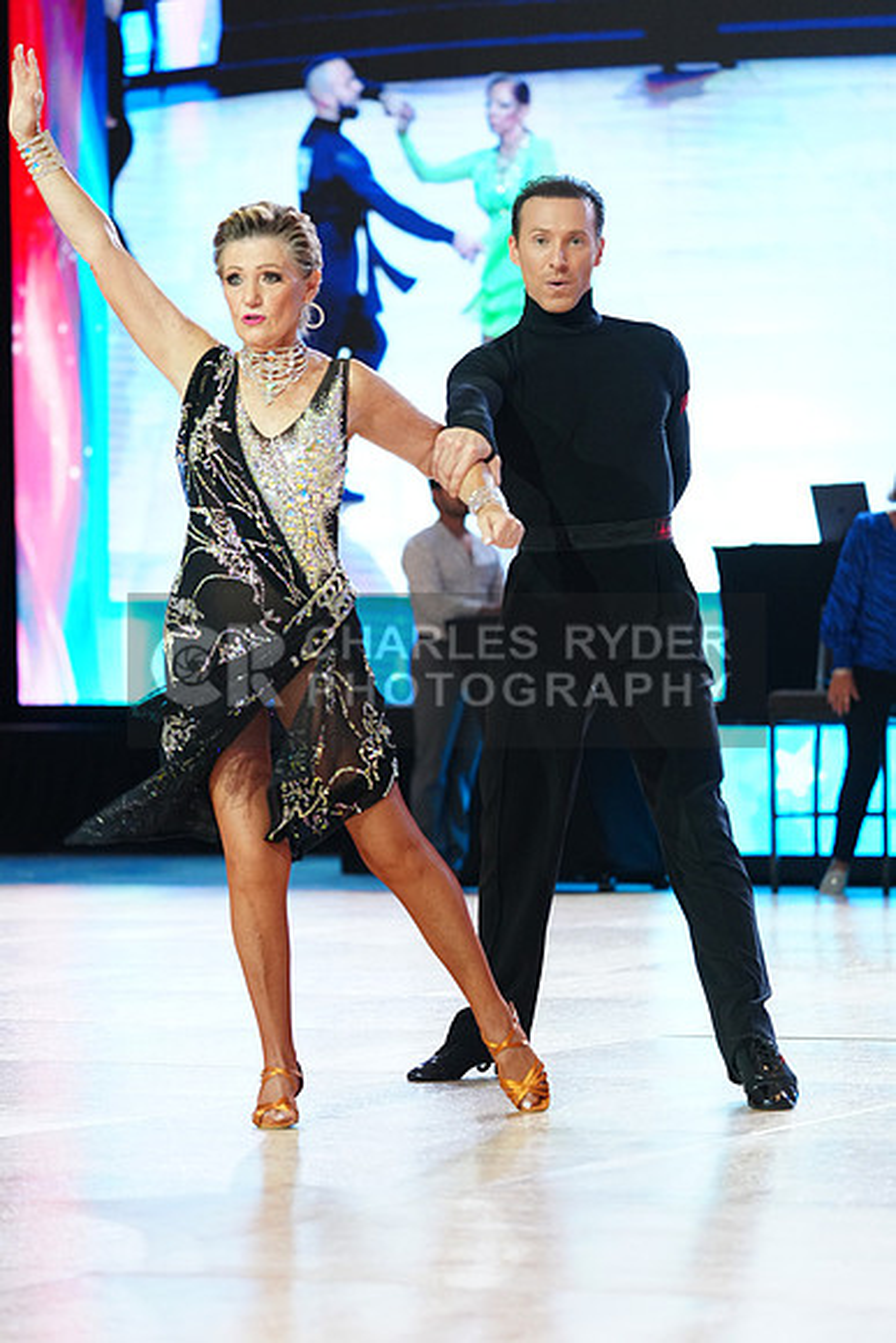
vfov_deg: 14.7
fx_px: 5223
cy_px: 672
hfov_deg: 9.8
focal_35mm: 140
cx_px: 448
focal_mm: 140
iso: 2500
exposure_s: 1/250
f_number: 4
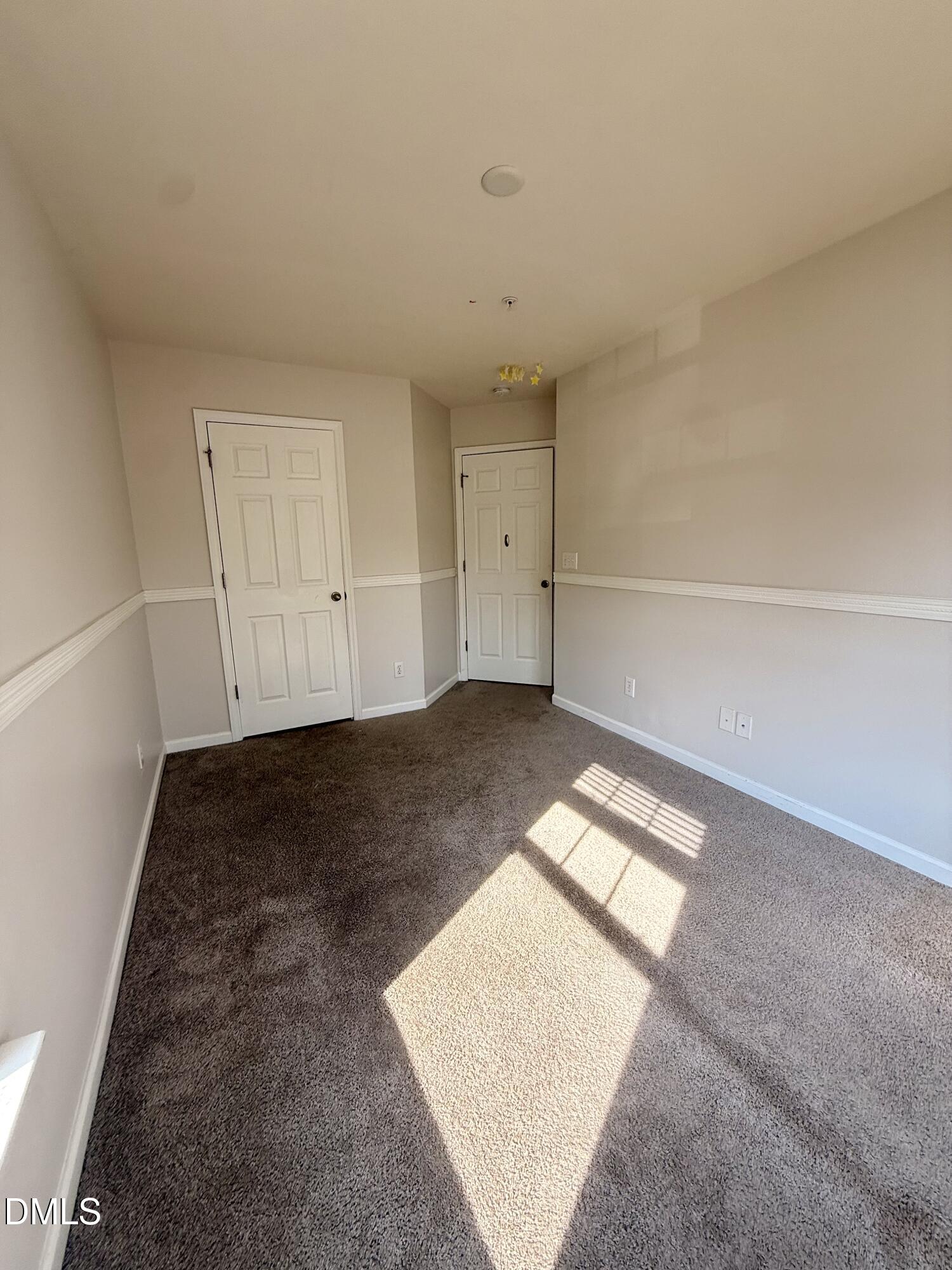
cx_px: 476
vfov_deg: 102.1
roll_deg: +0.3
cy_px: 635
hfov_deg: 85.7
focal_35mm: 14
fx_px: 513
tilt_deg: -9.7
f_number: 2.2
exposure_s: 1/199
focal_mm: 2.22
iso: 64
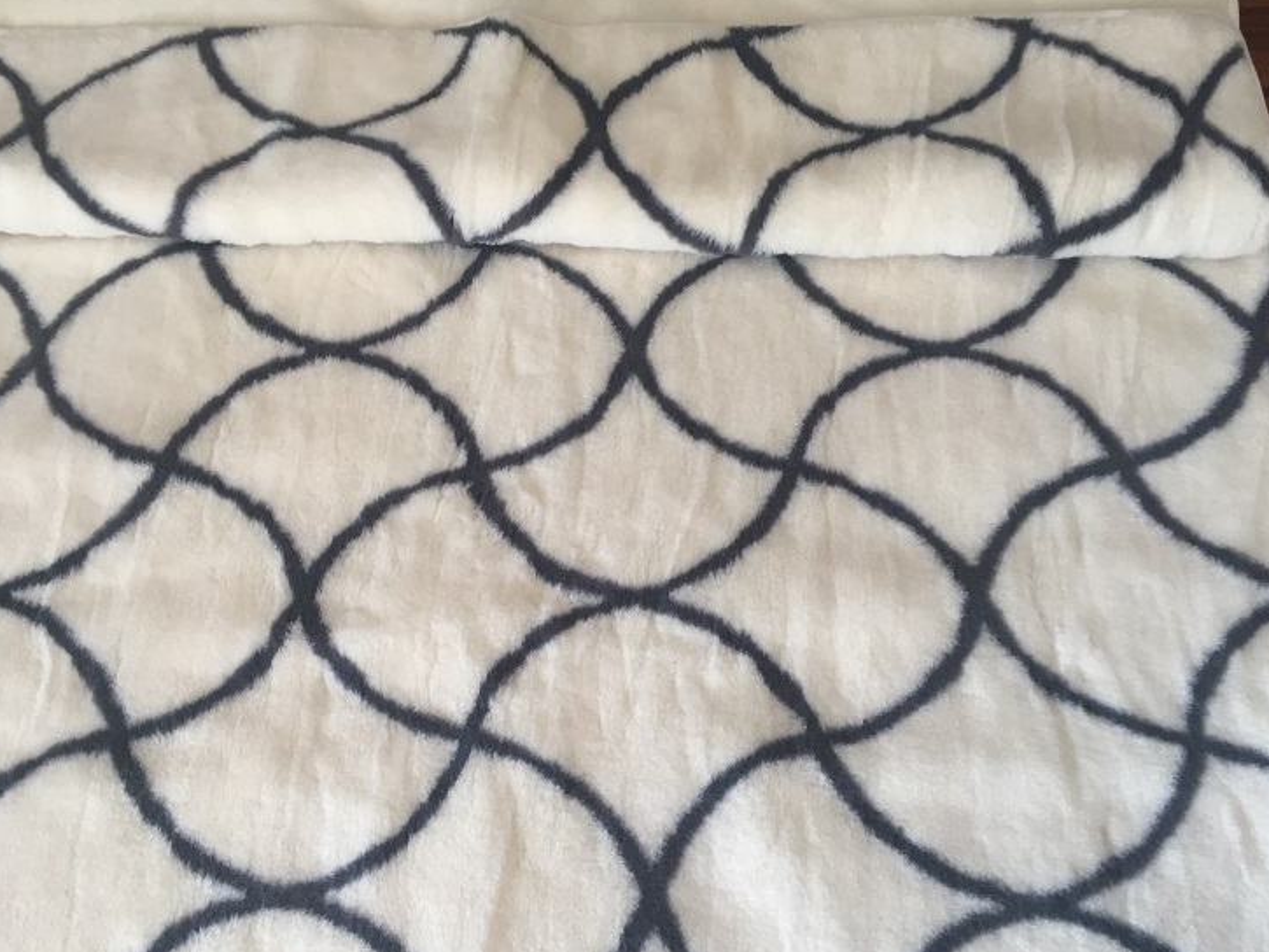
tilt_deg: -64.3
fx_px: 1173
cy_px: 513
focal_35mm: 32
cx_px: 583
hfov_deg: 56.7
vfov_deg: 44.1
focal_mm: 4.15
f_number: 2.2
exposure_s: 1/33
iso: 50
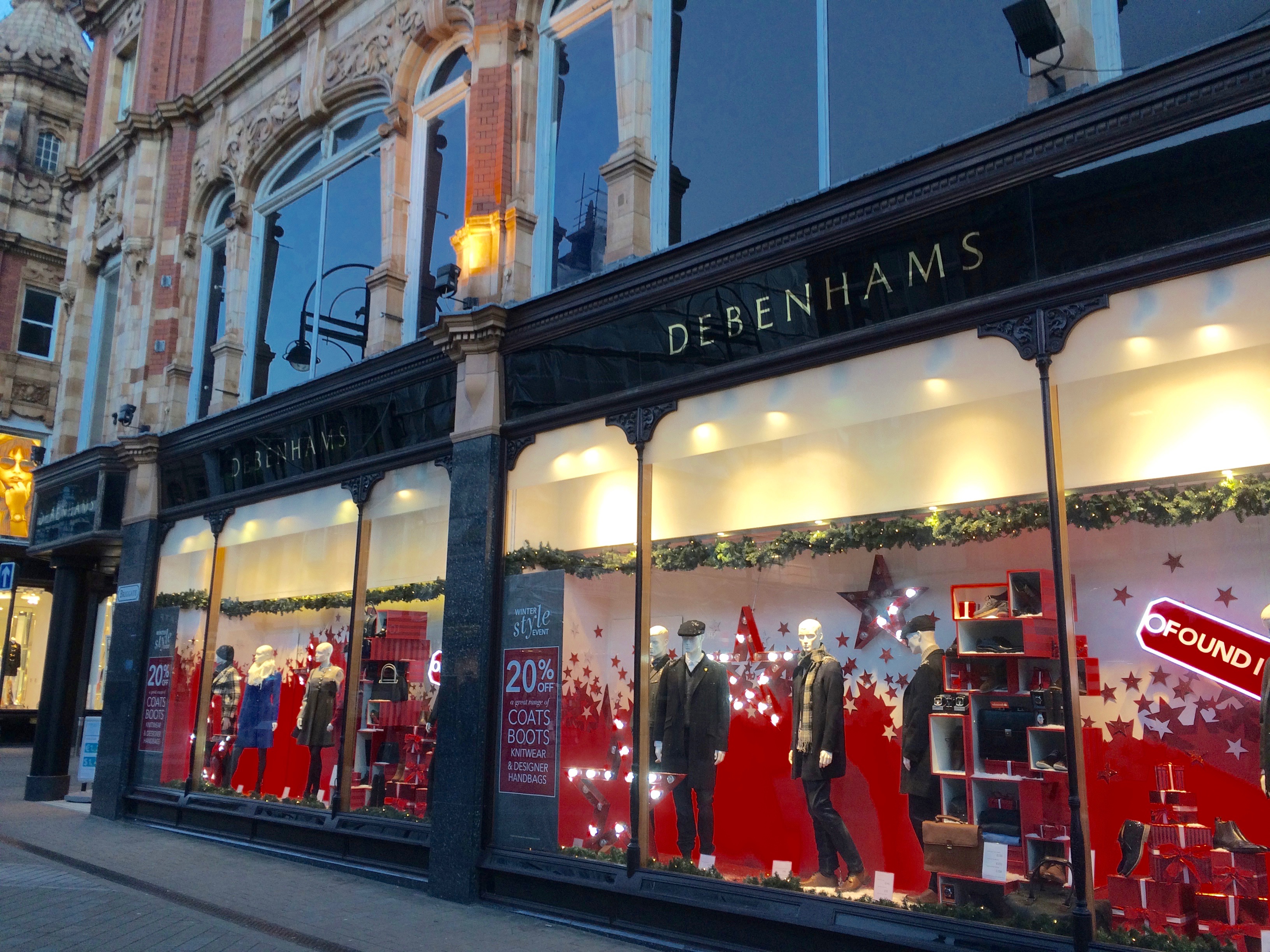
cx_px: 635
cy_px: 476
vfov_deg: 48.2
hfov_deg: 61.7
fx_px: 1064
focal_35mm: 29
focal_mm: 4.15
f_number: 2.2
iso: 40
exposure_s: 1/50
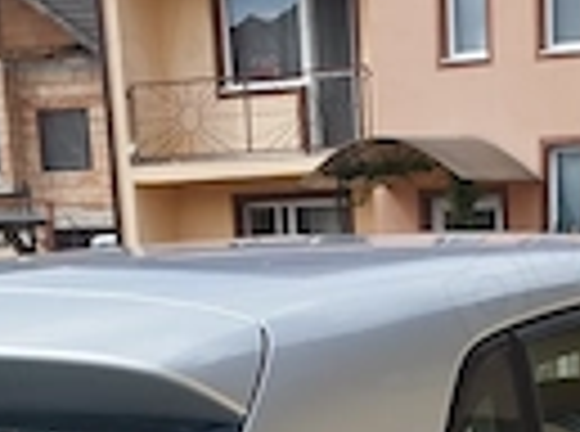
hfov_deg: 17.5
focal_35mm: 112
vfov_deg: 11.8
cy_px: 860
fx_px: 1871
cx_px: 414
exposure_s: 1/577
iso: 50
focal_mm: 5.89
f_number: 1.89
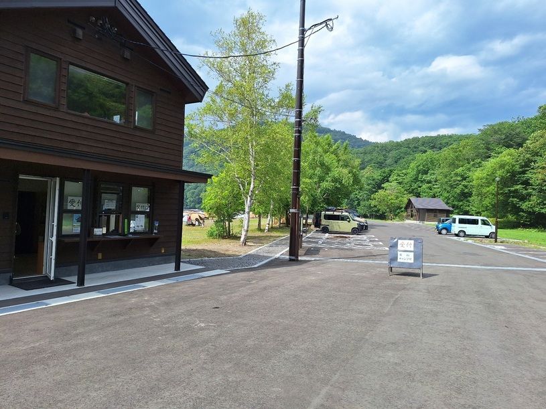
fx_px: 363
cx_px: 273
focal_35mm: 23
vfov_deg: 58.9
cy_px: 204
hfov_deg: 73.9
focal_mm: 5.54
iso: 40
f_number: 1.8
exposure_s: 1/3333
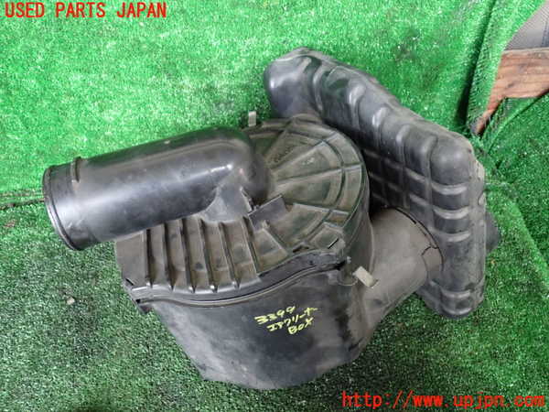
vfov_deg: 46.8
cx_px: 274
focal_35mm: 30
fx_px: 476
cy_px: 206
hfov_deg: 60.0
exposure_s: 1/30
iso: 800
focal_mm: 5.4
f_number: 2.3
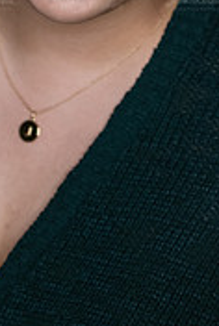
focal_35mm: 217
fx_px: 1972
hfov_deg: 6.4
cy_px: -30
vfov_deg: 9.4
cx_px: 93
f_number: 3.5
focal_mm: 85
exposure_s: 1/400
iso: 2000
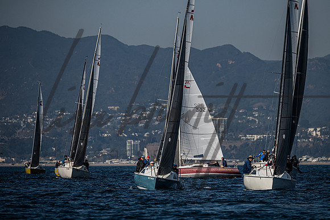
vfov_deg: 3.9
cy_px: 105
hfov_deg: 5.8
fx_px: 3247
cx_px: 192
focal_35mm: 354
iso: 400
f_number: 5
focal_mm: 270
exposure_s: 1/8000
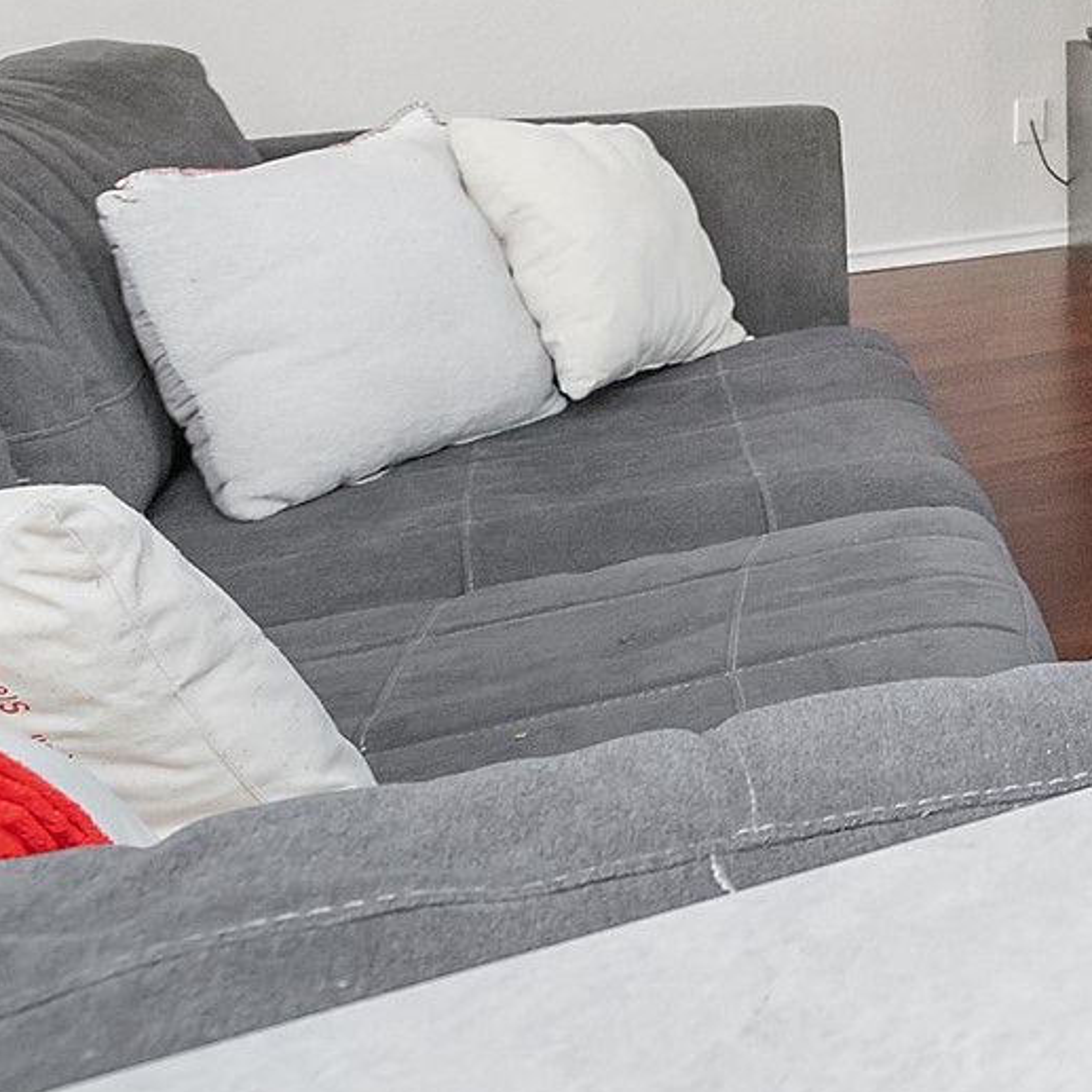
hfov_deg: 22.4
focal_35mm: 50
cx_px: 1903
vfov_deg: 30.0
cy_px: -154
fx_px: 1785
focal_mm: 14
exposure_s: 1/200
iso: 2500
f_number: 5
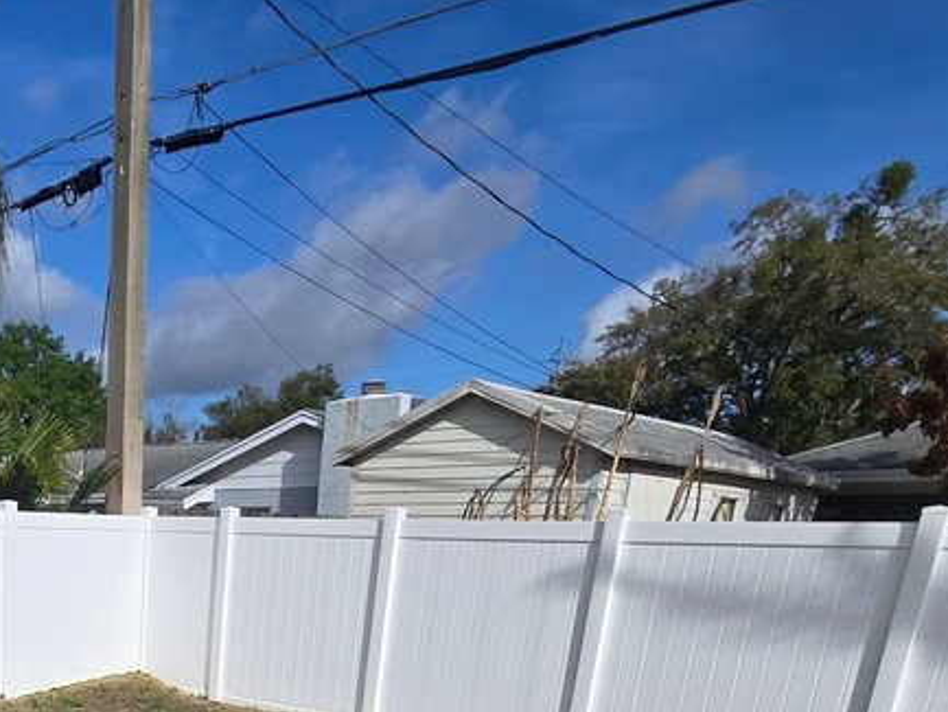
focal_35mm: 36
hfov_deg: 44.8
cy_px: 929
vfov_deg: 30.9
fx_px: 986
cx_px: 35
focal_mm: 2.2
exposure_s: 1/4834
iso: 50
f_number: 2.2
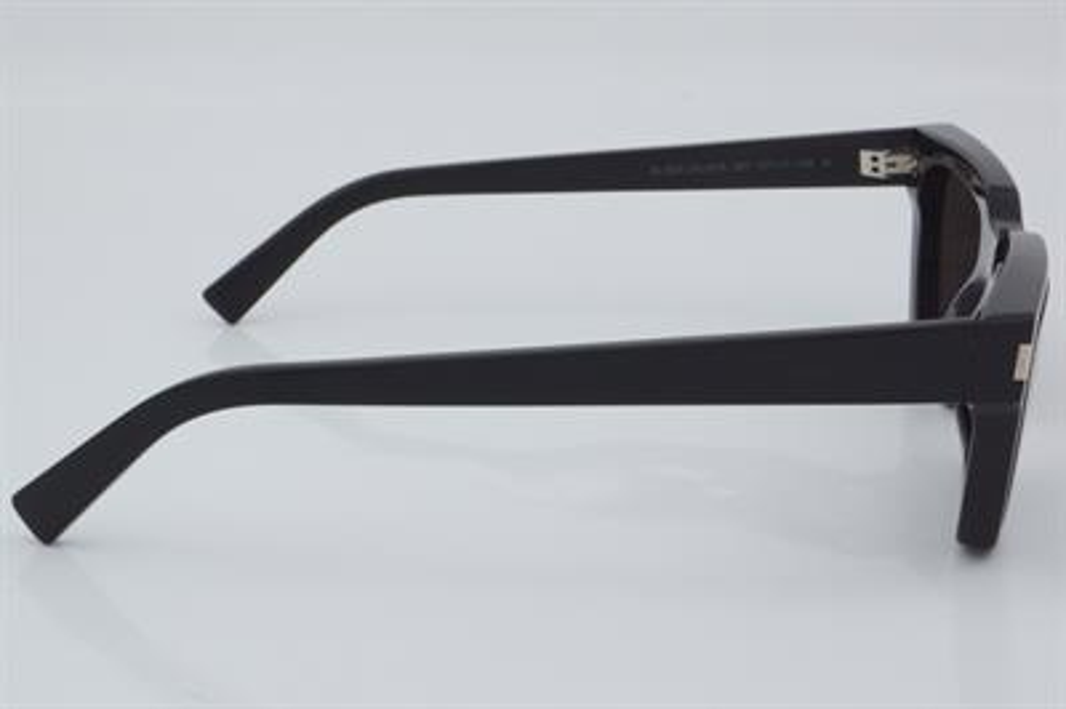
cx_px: 533
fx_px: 2219
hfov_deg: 27.0
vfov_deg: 18.2
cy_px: 354
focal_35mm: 75
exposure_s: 1/4
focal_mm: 50
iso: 100
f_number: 32
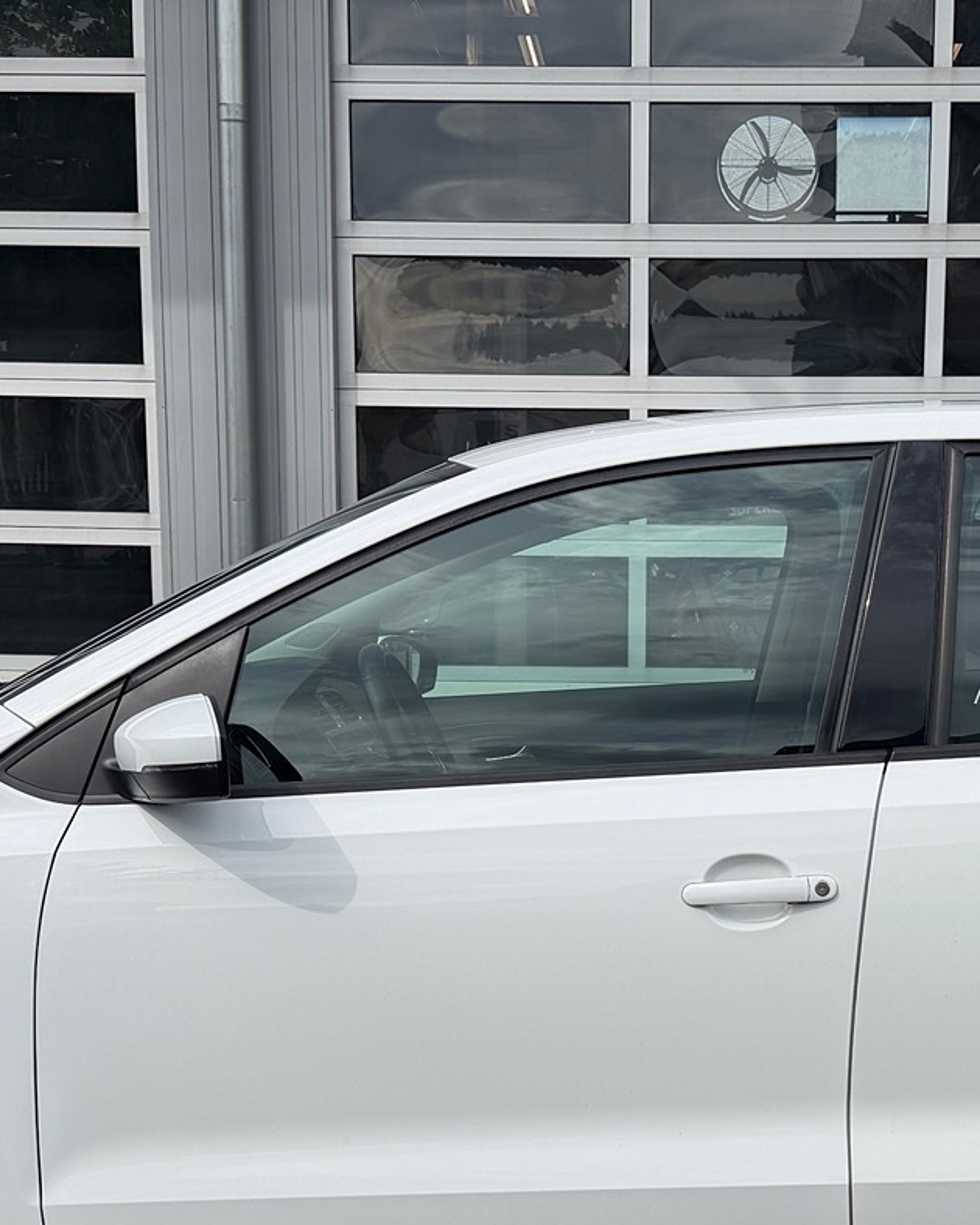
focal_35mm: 60
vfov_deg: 31.0
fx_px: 2174
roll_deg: -0.8
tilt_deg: -8.4
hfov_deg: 25.3
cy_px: 884
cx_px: 658
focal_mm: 6.76
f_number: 1.78
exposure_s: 1/3953
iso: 80
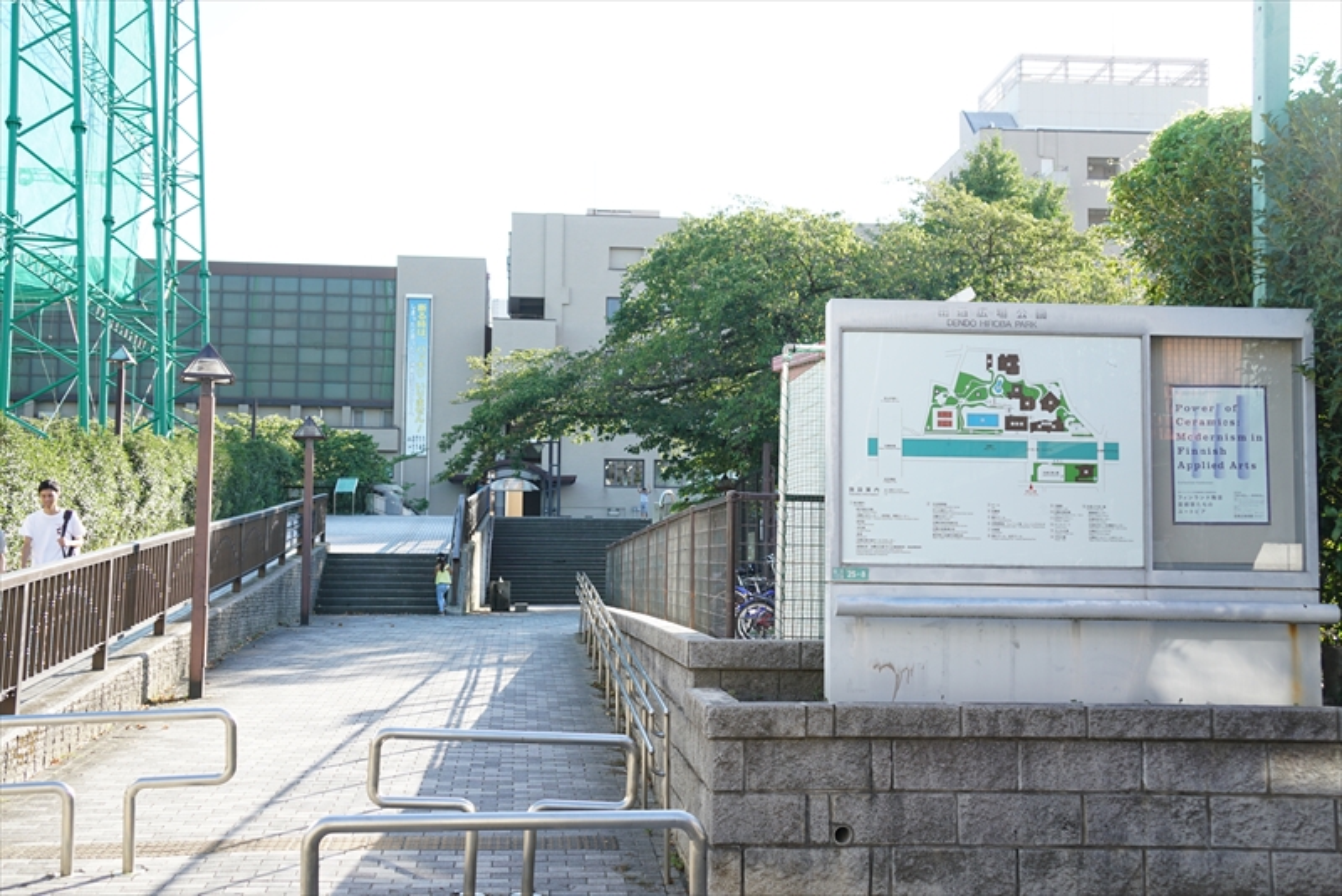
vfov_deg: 33.4
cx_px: 671
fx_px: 1492
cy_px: 448
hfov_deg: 48.4
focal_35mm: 40
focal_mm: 27
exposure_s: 1/160
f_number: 4
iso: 100
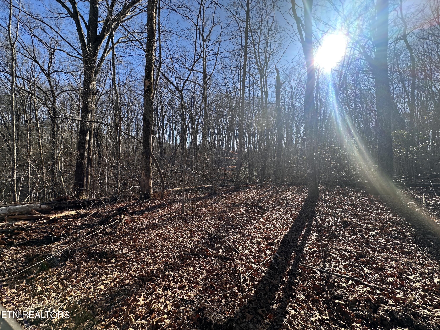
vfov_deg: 85.7
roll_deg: -3.2
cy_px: 165
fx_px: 178
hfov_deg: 102.1
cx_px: 220
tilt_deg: -1.5
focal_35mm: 14
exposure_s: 1/643
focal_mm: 2.22
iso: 40
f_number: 2.2
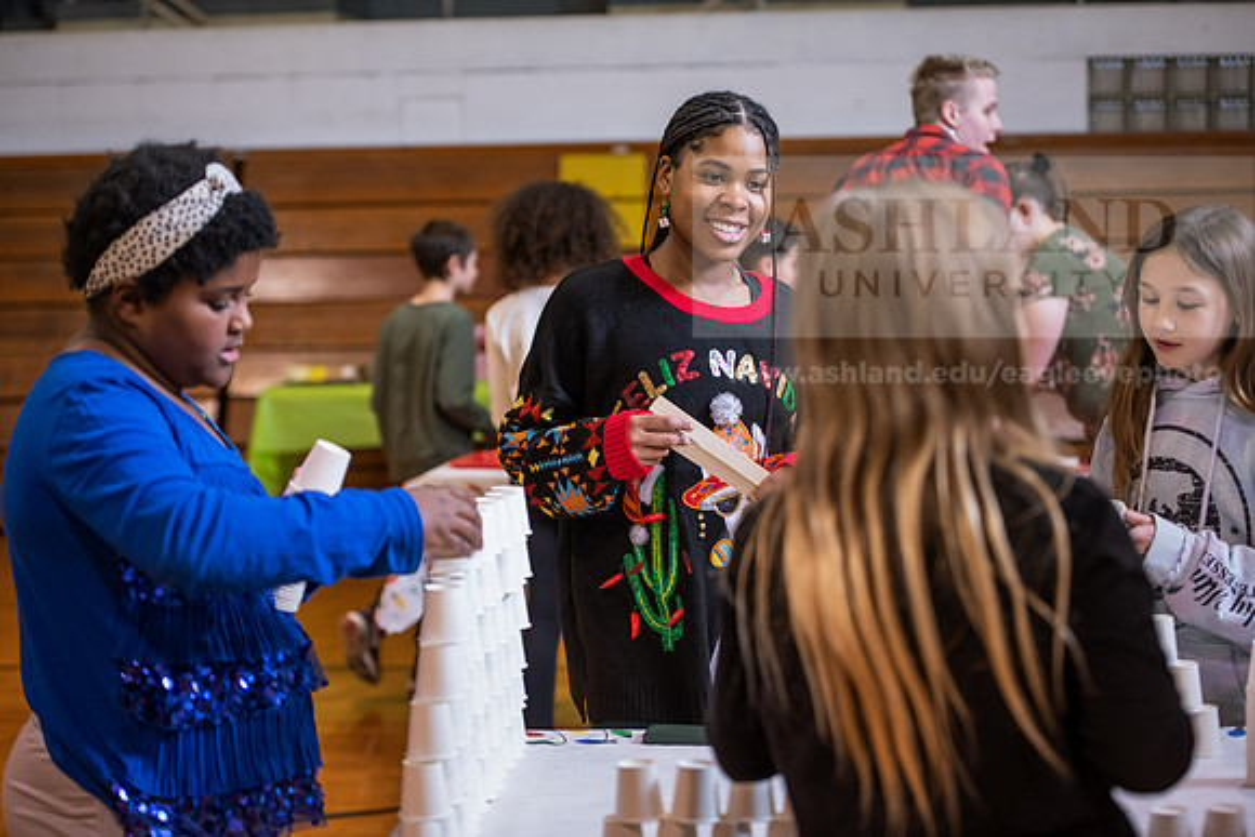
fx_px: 2441
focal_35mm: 70
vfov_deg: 19.5
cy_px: 418
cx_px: 628
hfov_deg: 28.8
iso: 1000
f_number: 3.2
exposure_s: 1/200
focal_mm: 70
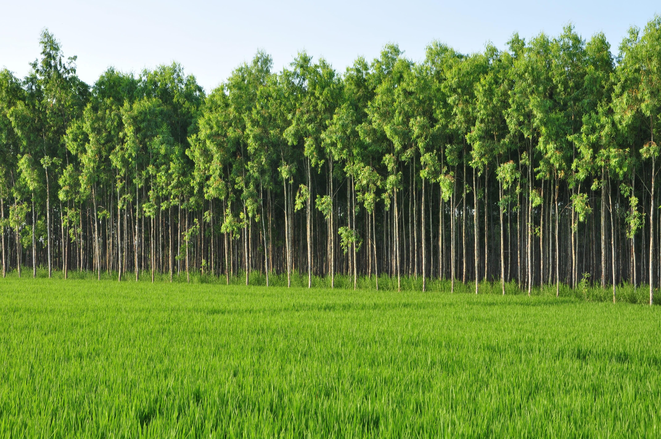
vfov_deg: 23.7
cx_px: 330
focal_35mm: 57
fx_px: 1045
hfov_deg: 35.1
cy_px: 220
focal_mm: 38
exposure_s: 1/60
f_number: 11
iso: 200
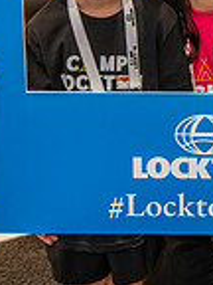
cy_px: -59
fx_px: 861
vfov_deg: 17.8
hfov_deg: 13.8
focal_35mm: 105
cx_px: 237
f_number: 4
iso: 1000
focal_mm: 35
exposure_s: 1/160
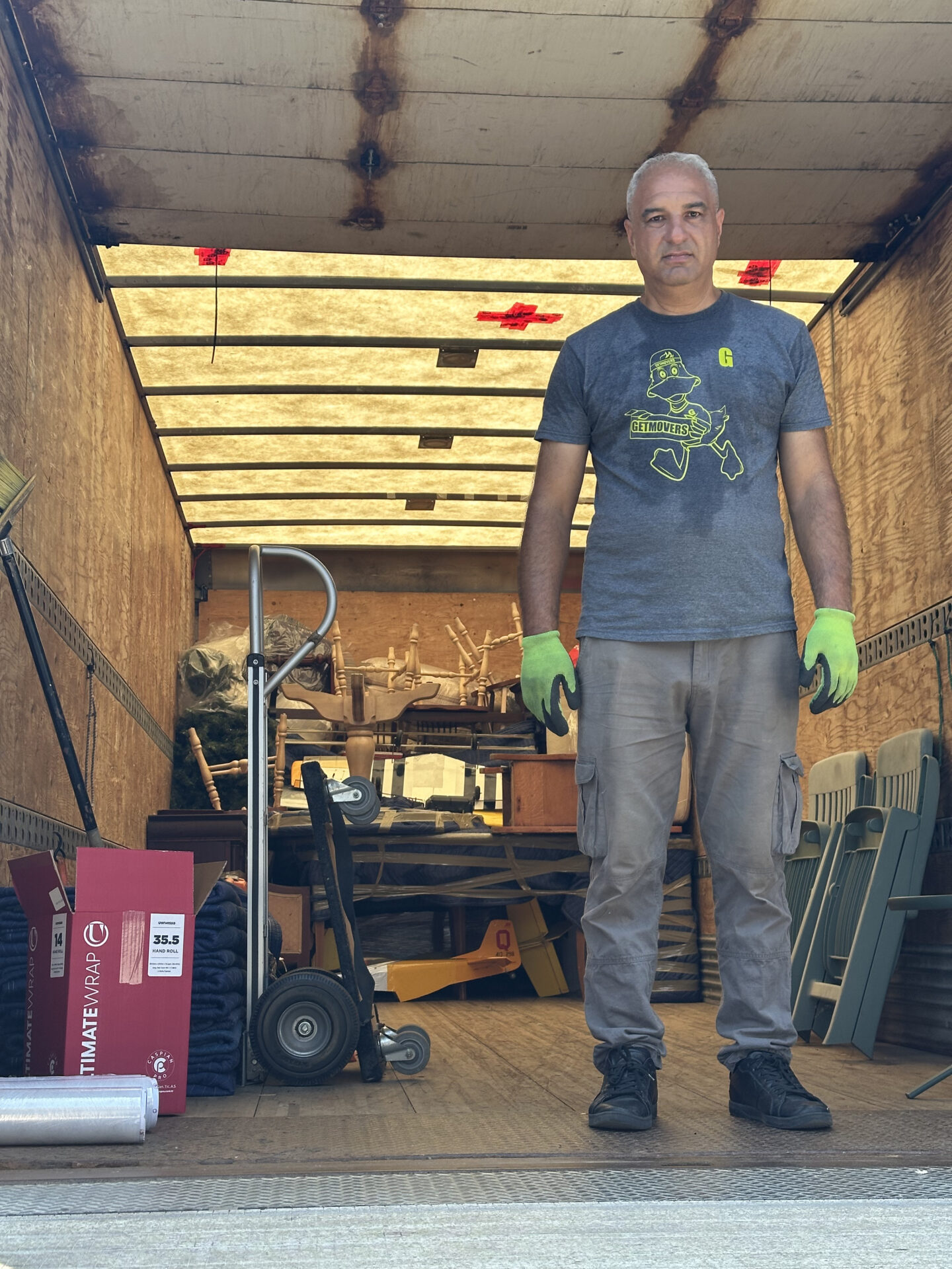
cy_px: 634
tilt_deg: +6.0
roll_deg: -1.4
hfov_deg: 30.3
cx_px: 476
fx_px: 1760
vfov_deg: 39.7
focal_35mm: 48
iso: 64
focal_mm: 6.86
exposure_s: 1/638
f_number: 1.78
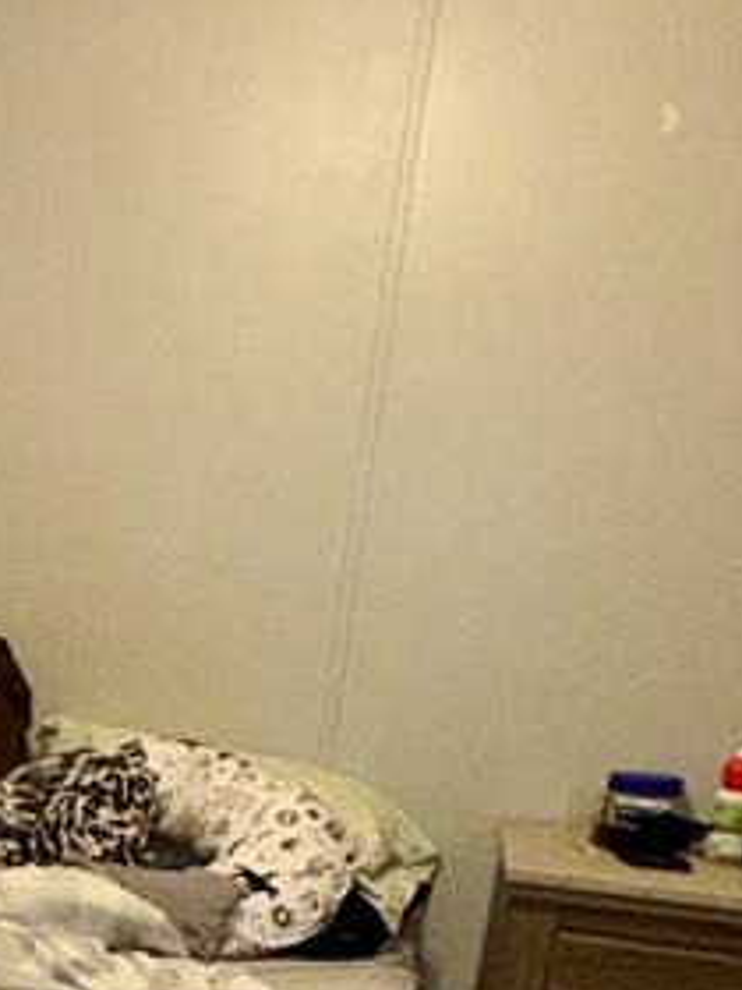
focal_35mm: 60
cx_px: -353
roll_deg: -2.5
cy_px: 895
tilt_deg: -12.9
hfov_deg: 20.9
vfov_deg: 30.7
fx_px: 1715
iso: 100
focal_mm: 2.22
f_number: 2.2
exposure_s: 1/60
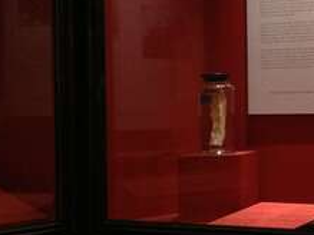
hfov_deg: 14.4
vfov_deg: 11.6
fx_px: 1160
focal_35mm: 128
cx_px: 467
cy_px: 99
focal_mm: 4.28
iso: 200
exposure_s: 1/20
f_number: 2.4
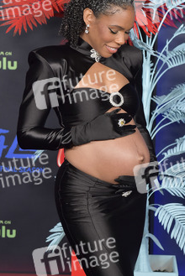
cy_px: 132
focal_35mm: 85
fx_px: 654
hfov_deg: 16.1
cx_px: 100
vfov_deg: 23.9
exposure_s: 1/250
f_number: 6.3
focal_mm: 70
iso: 2000
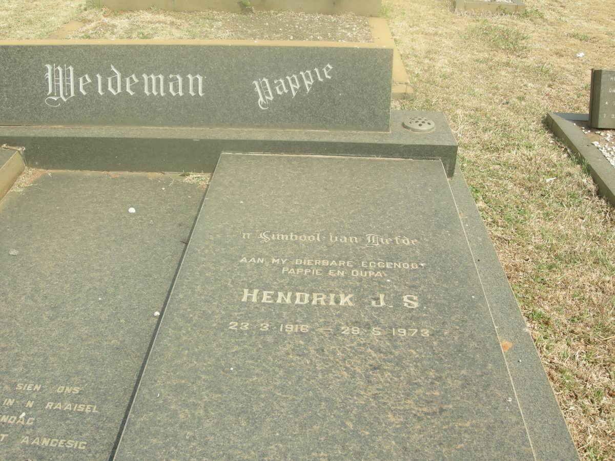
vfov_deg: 39.7
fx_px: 640
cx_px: 308
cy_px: 230
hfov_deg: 51.4
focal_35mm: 36
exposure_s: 1/189
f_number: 4.8
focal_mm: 7.5
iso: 64
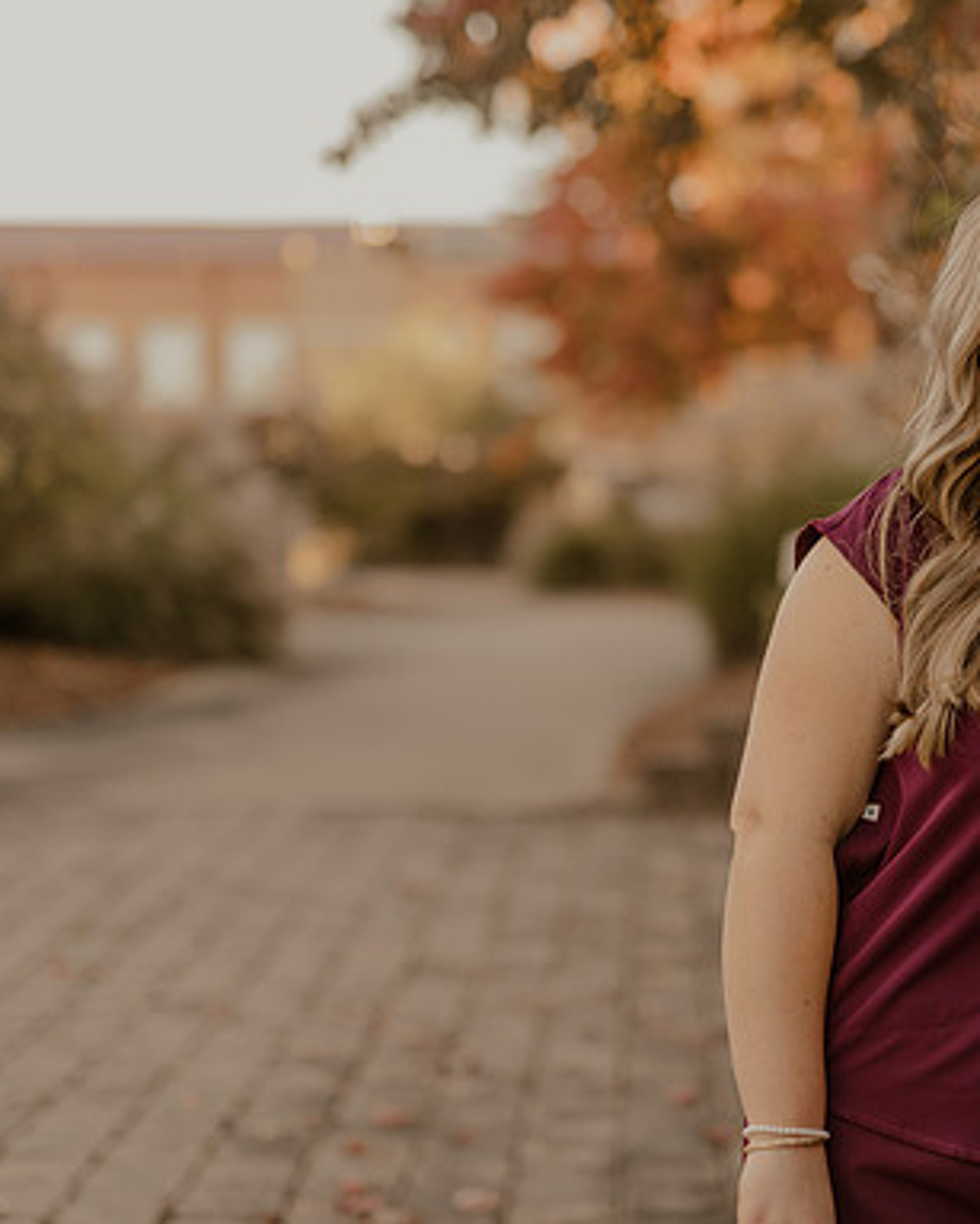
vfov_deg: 25.7
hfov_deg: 20.6
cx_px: 663
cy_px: 599
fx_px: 2680
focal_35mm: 74
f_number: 1.8
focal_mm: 50
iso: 640
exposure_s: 1/2000
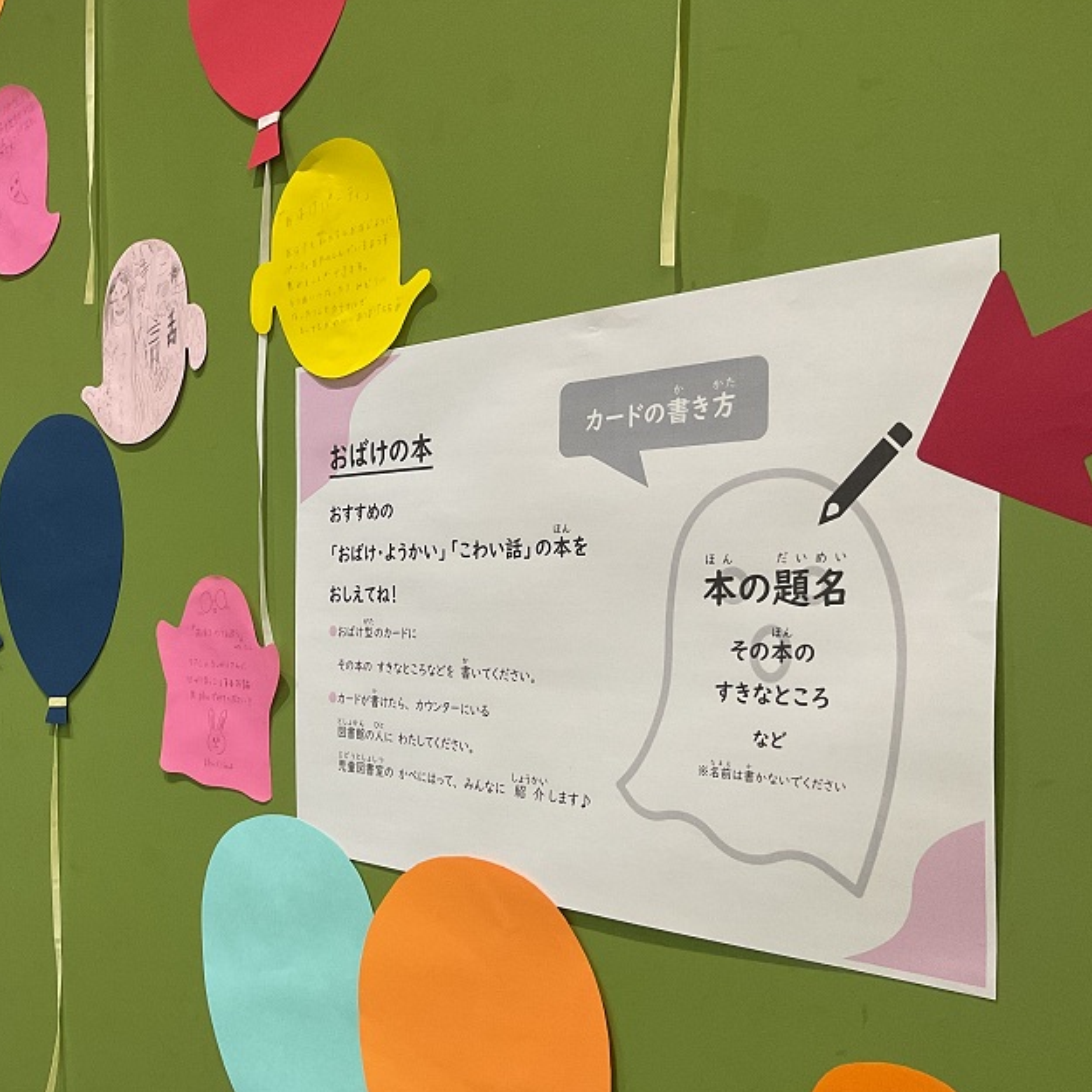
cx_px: 224
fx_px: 1463
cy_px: 608
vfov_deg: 40.9
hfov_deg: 39.4
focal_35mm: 41
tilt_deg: -0.5
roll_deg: +0.5
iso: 64
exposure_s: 1/60
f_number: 1.8
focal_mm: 3
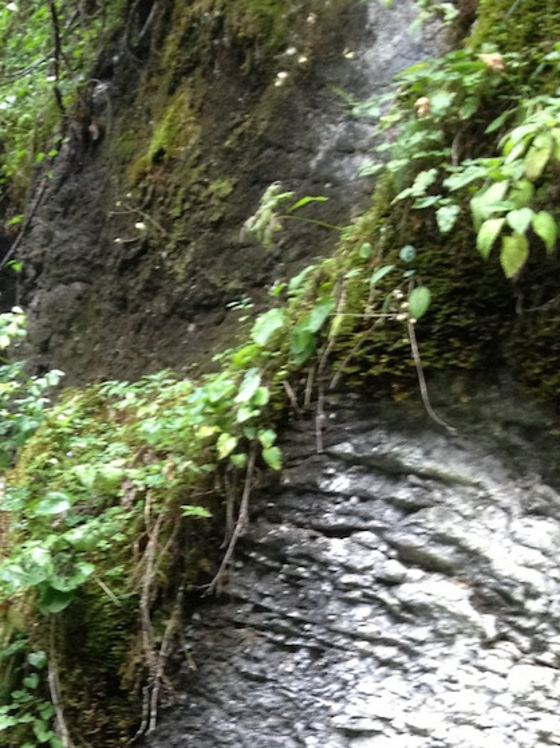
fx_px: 1986
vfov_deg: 20.1
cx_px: -162
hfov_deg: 15.3
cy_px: 884
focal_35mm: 92
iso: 125
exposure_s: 1/20
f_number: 2.4
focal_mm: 4.28
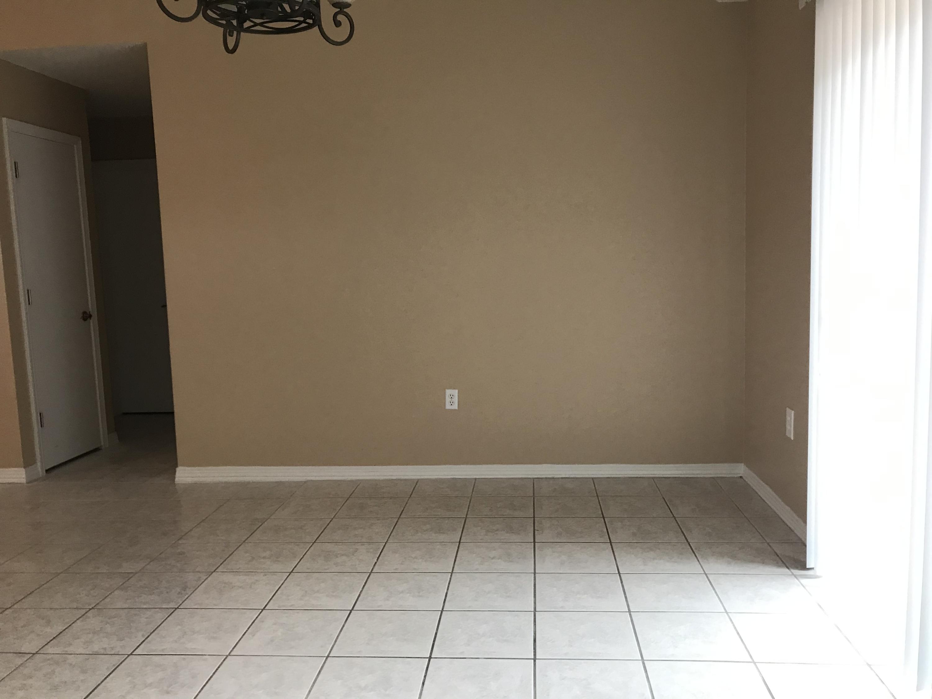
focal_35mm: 28
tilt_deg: -6.2
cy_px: 350
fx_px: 754
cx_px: 466
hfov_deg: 63.4
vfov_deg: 49.7
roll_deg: +2.8
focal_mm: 3.99
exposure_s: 1/20
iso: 40
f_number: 1.8
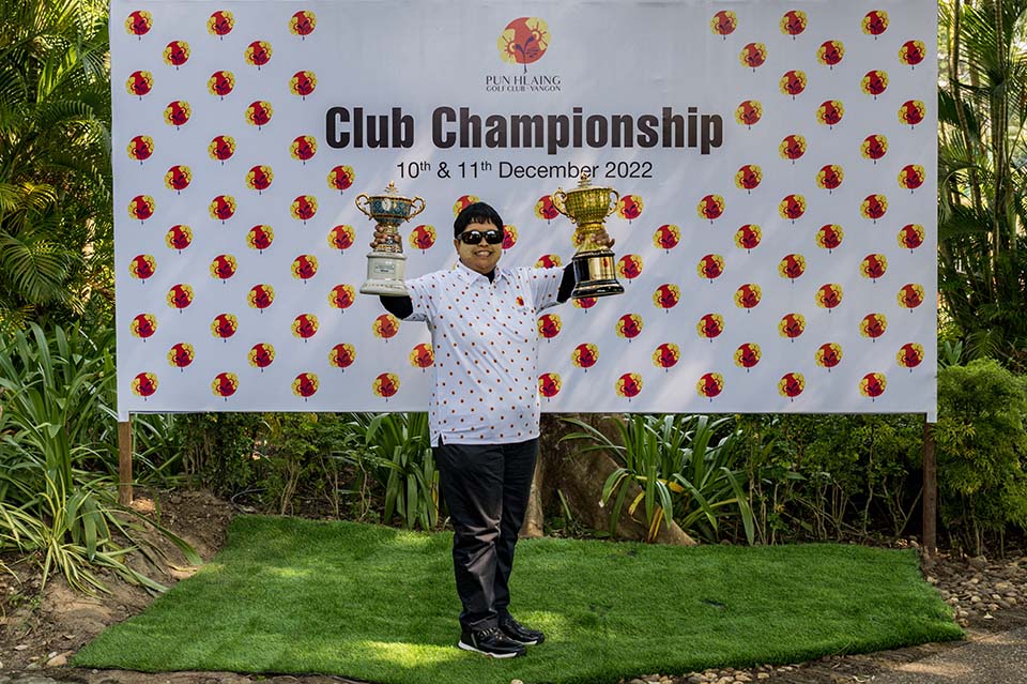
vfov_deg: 36.8
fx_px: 1026
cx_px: 514
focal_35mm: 36
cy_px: 342
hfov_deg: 53.2
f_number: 7.1
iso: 400
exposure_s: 1/320
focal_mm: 36
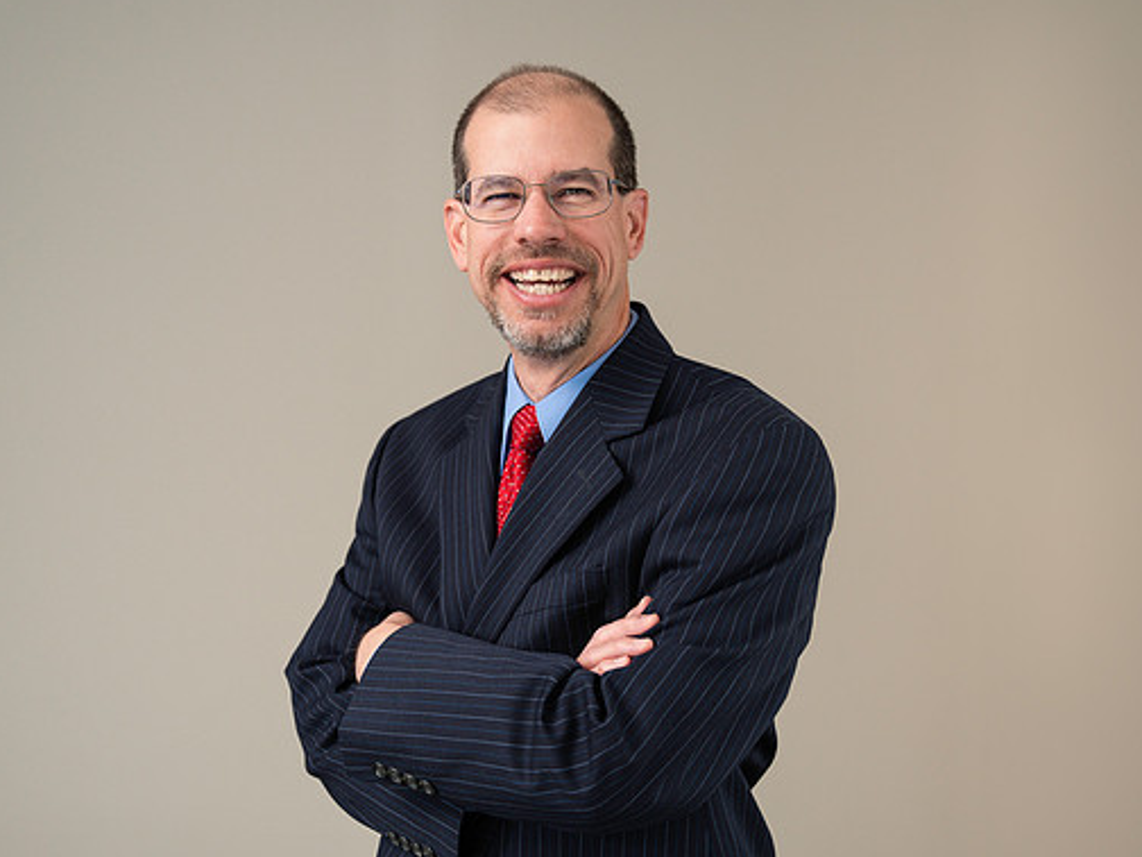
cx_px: 576
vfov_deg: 32.2
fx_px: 1485
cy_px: 445
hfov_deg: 42.1
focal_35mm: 45
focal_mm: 37
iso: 250
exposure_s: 1/200
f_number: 3.2
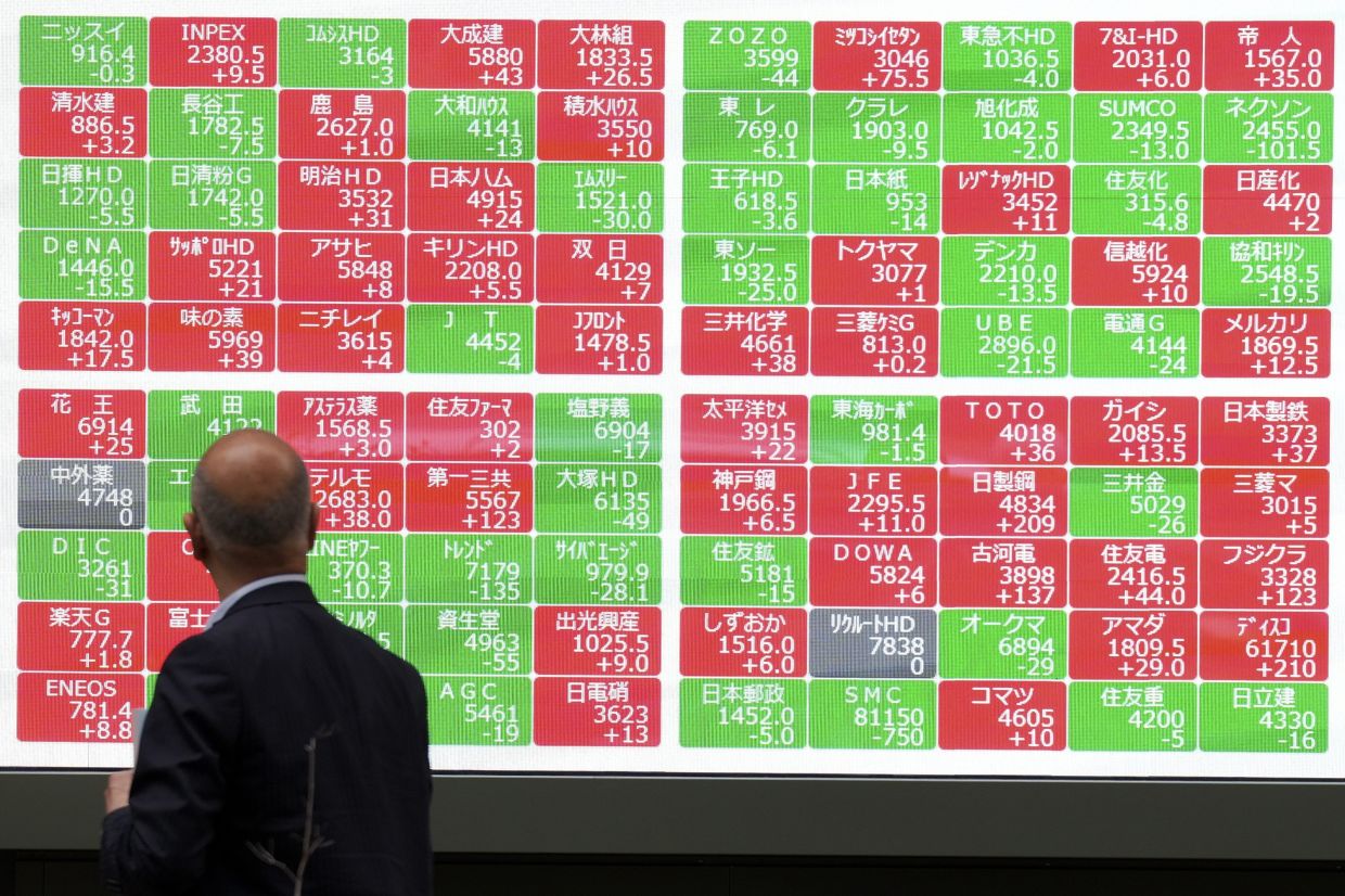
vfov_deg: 4.6
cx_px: 672
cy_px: 448
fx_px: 11205
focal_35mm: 300
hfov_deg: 6.9
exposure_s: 1/250
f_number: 4
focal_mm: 200
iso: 250
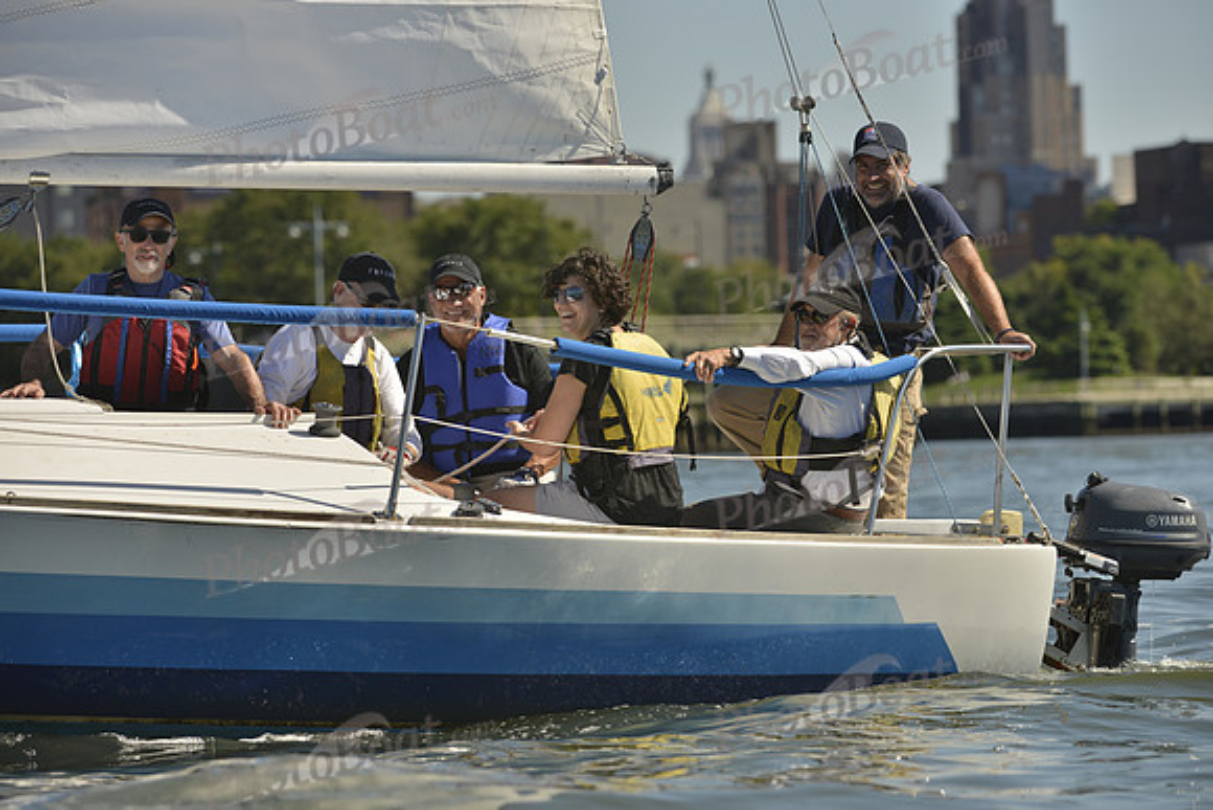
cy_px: 405
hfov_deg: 9.8
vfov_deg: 6.5
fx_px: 7077
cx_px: 606
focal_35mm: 210
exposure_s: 1/1250
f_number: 5.6
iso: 200
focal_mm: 210
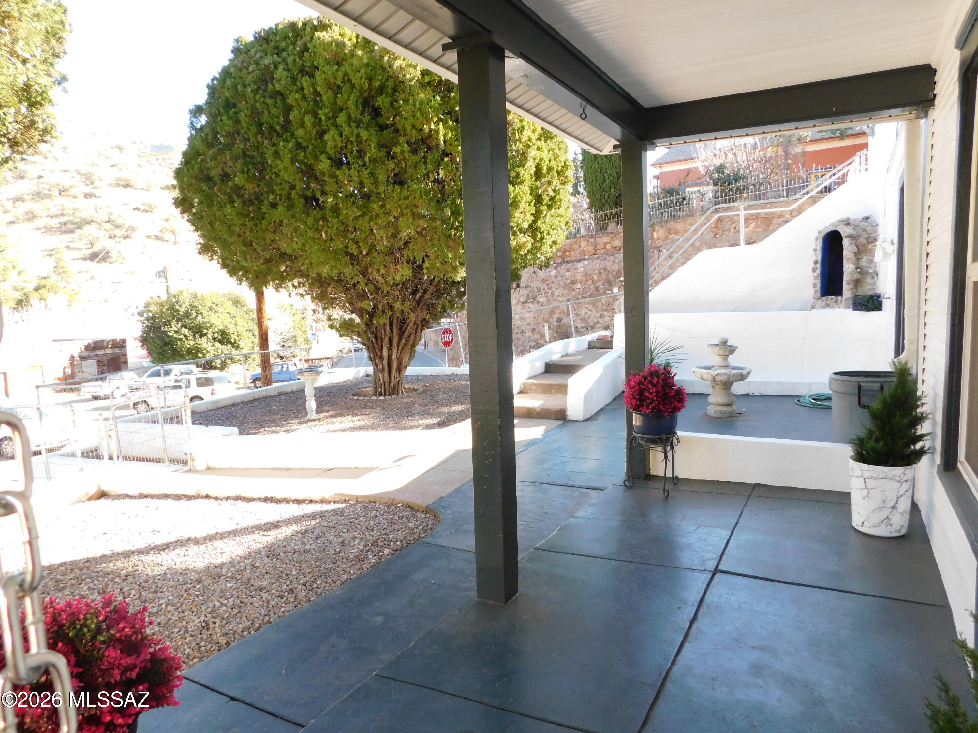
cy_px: 366
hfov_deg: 73.9
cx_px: 489
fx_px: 650
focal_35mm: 23
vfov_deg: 58.9
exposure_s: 1/250
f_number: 3
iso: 280
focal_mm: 4
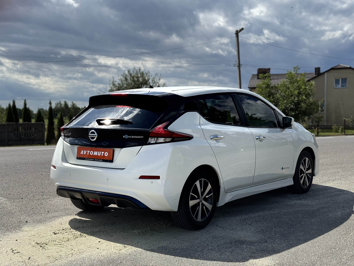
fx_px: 491
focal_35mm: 48
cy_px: 133
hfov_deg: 39.7
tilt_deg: -2.4
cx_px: 177
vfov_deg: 30.3
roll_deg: +0.0
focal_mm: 6.76
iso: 64
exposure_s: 1/5848
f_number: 1.78
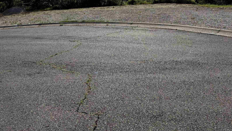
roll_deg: +1.0
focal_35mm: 38
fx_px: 234
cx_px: 156
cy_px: 10
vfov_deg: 29.7
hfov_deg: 51.7
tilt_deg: -2.1
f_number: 1.78
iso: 80
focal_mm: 6.76
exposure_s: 1/10309
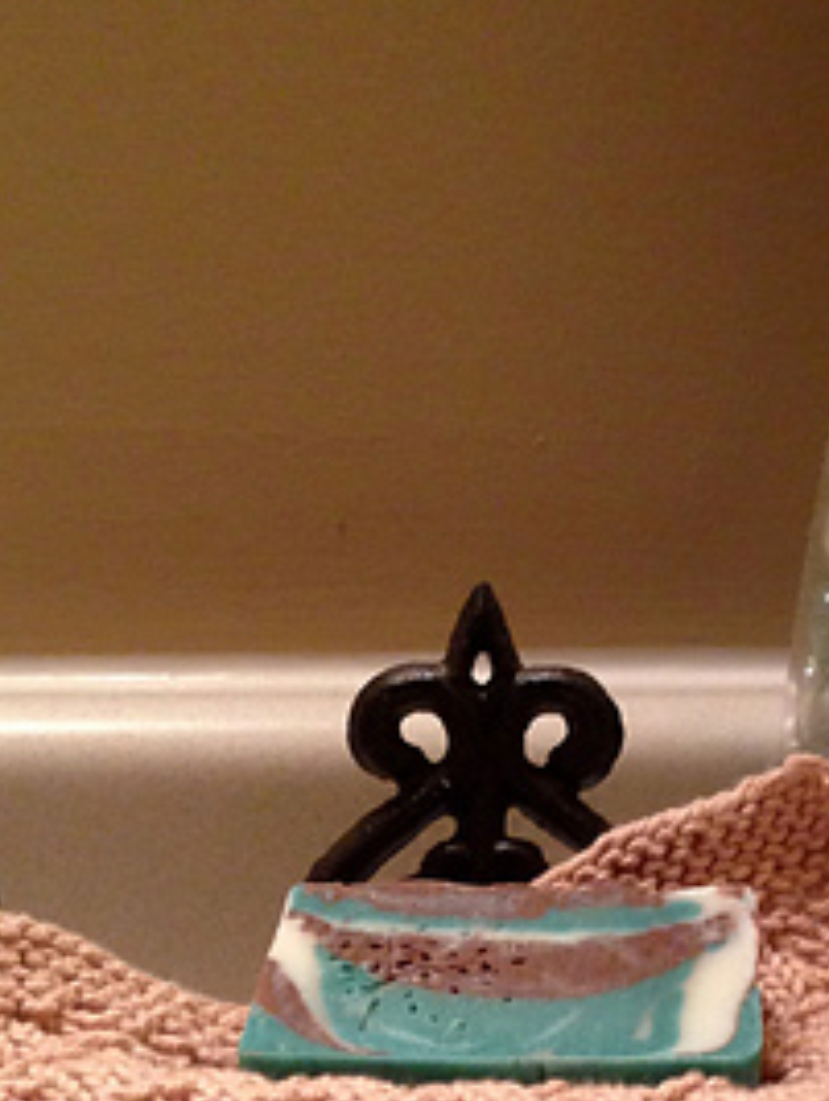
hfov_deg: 18.6
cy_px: 1060
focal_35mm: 79
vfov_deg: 23.8
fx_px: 2517
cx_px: 648
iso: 200
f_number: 2.4
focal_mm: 4.12
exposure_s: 1/20
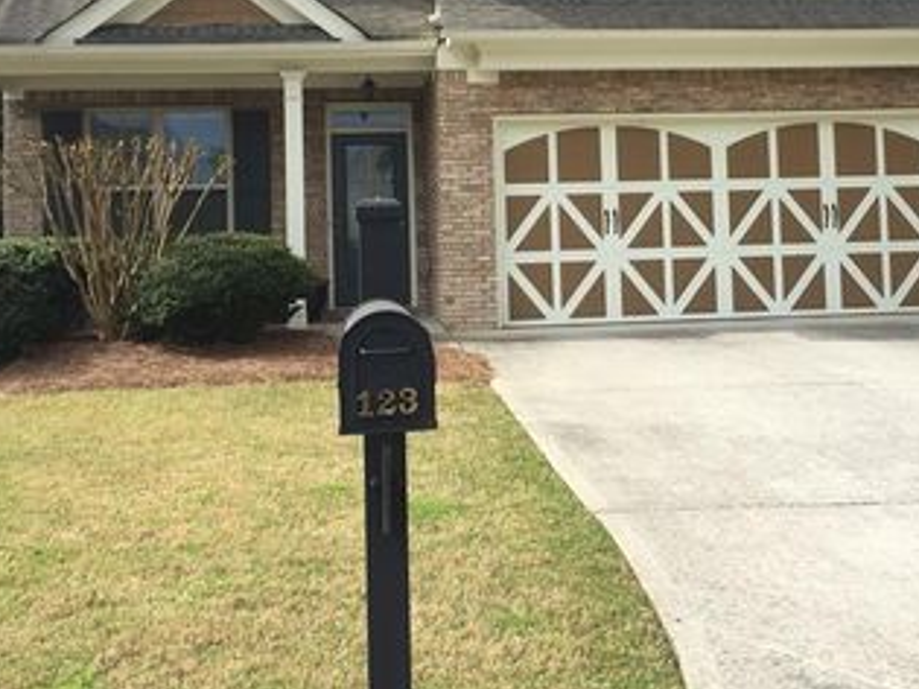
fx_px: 1221
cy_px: 188
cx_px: 496
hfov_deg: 41.2
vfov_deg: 31.0
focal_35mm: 46
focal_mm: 4.15
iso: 32
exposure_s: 1/1041
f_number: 2.2
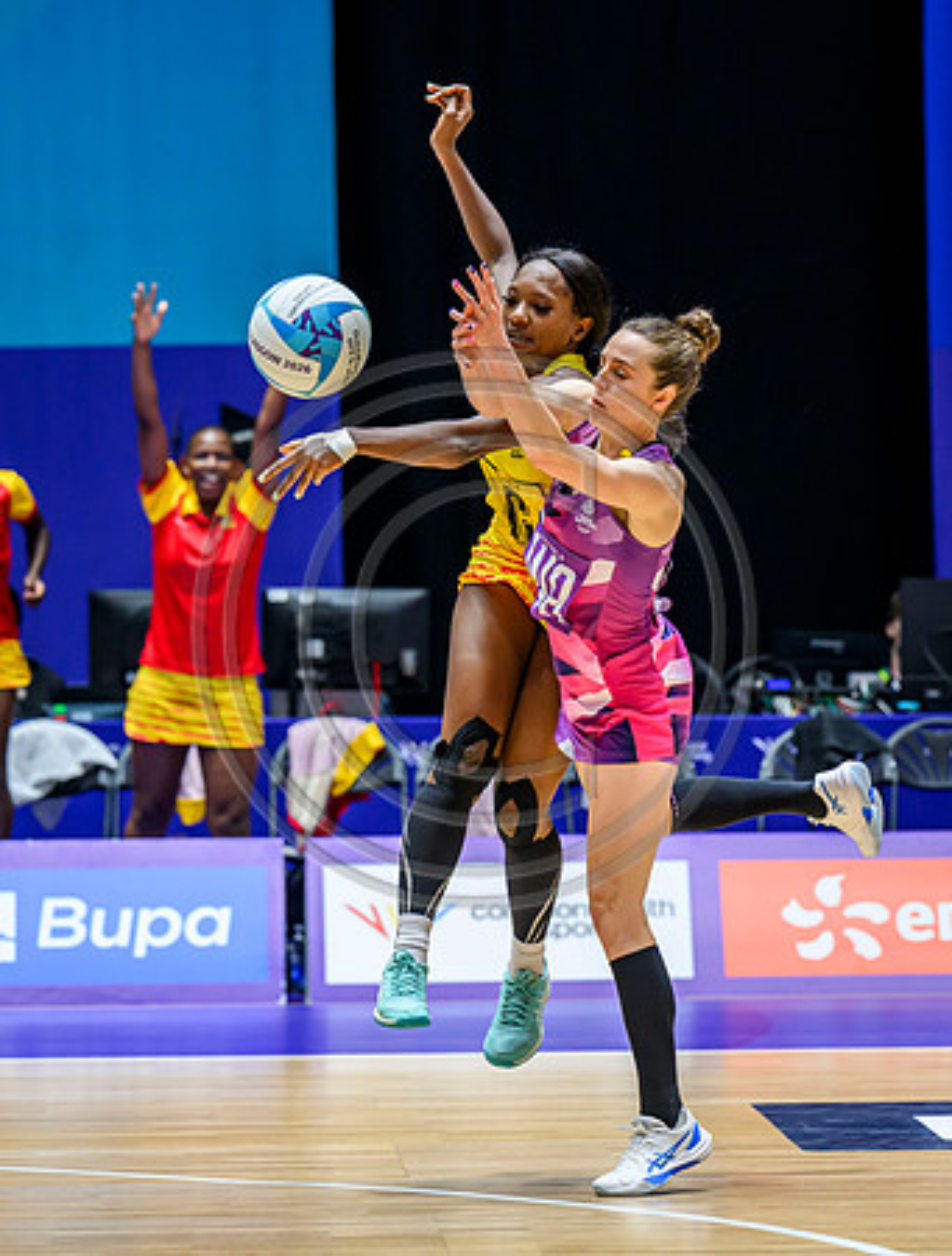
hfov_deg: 7.2
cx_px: 796
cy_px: 608
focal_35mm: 208
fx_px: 7570
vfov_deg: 9.5
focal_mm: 140
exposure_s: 1/1250
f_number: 3.5
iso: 2500
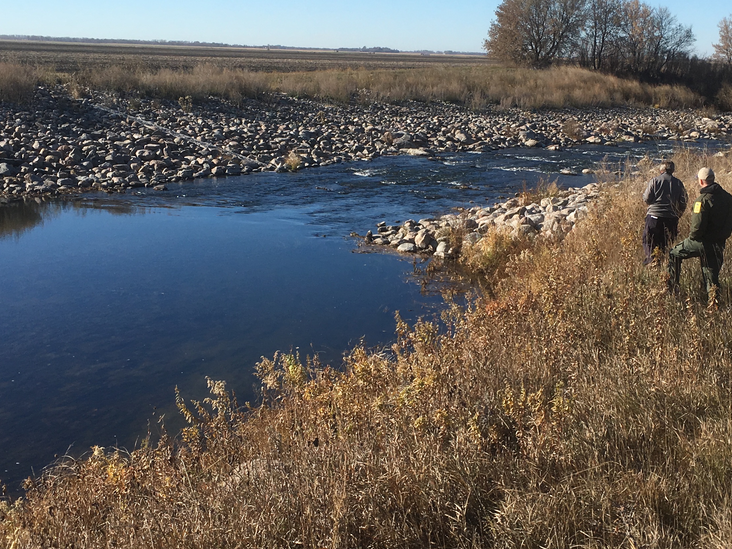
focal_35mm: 53
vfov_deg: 27.5
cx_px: 407
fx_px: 1121
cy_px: 279
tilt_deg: -11.4
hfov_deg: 36.1
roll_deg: -2.4
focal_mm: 4.15
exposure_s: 1/1570
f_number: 2.2
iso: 25
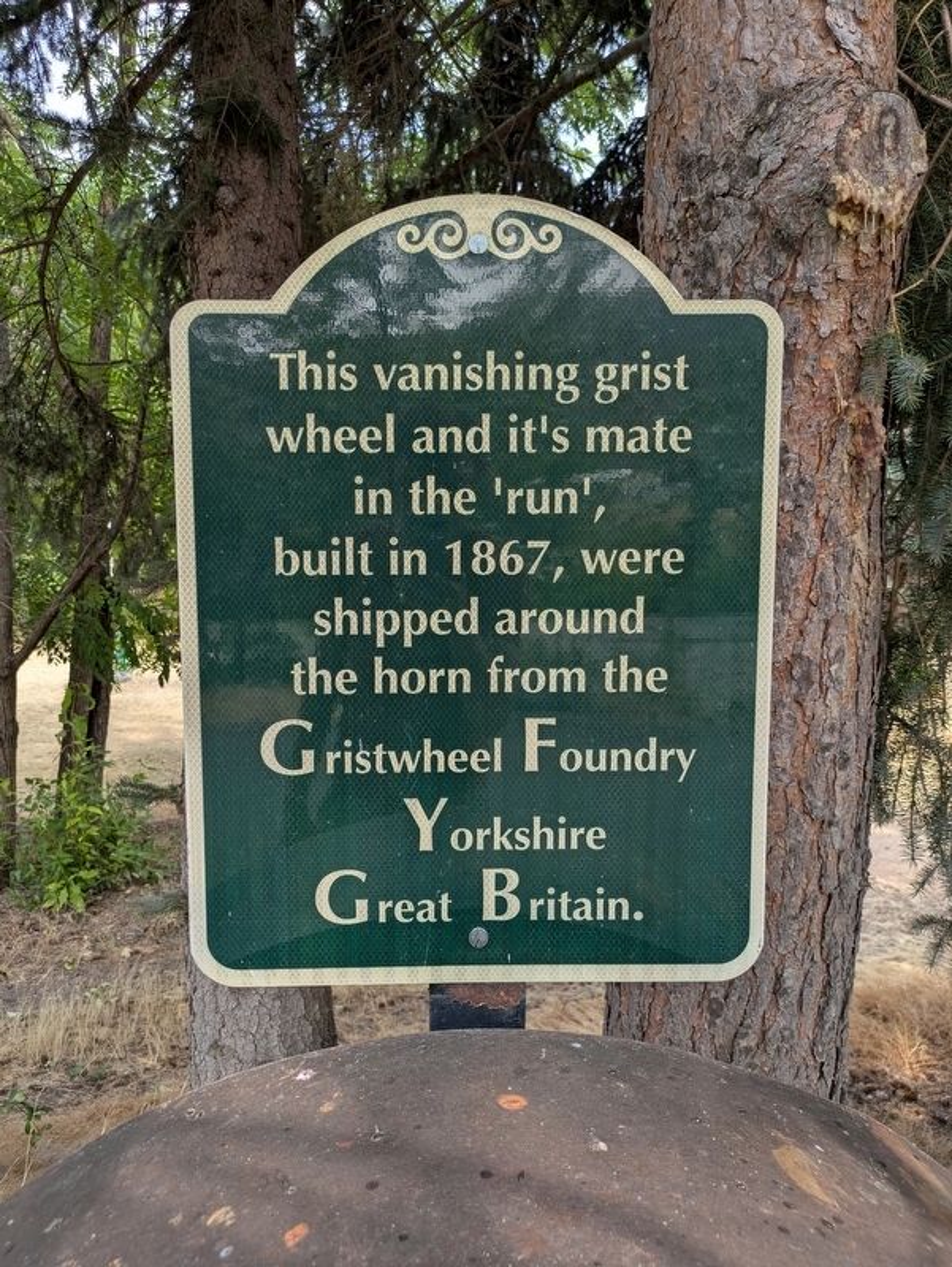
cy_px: 634
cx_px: 476
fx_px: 916
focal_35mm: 25
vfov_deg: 69.4
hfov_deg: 54.9
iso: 39
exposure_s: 1/450
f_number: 1.89
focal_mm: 5.43
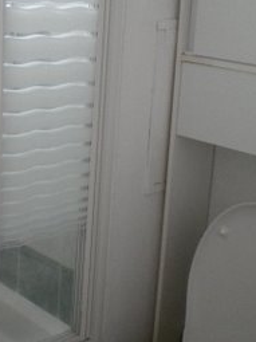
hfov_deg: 21.9
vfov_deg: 29.4
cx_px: 51
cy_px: 150
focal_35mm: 66
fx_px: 651
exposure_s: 1/64.8
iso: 414
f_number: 3.1
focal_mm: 6.3
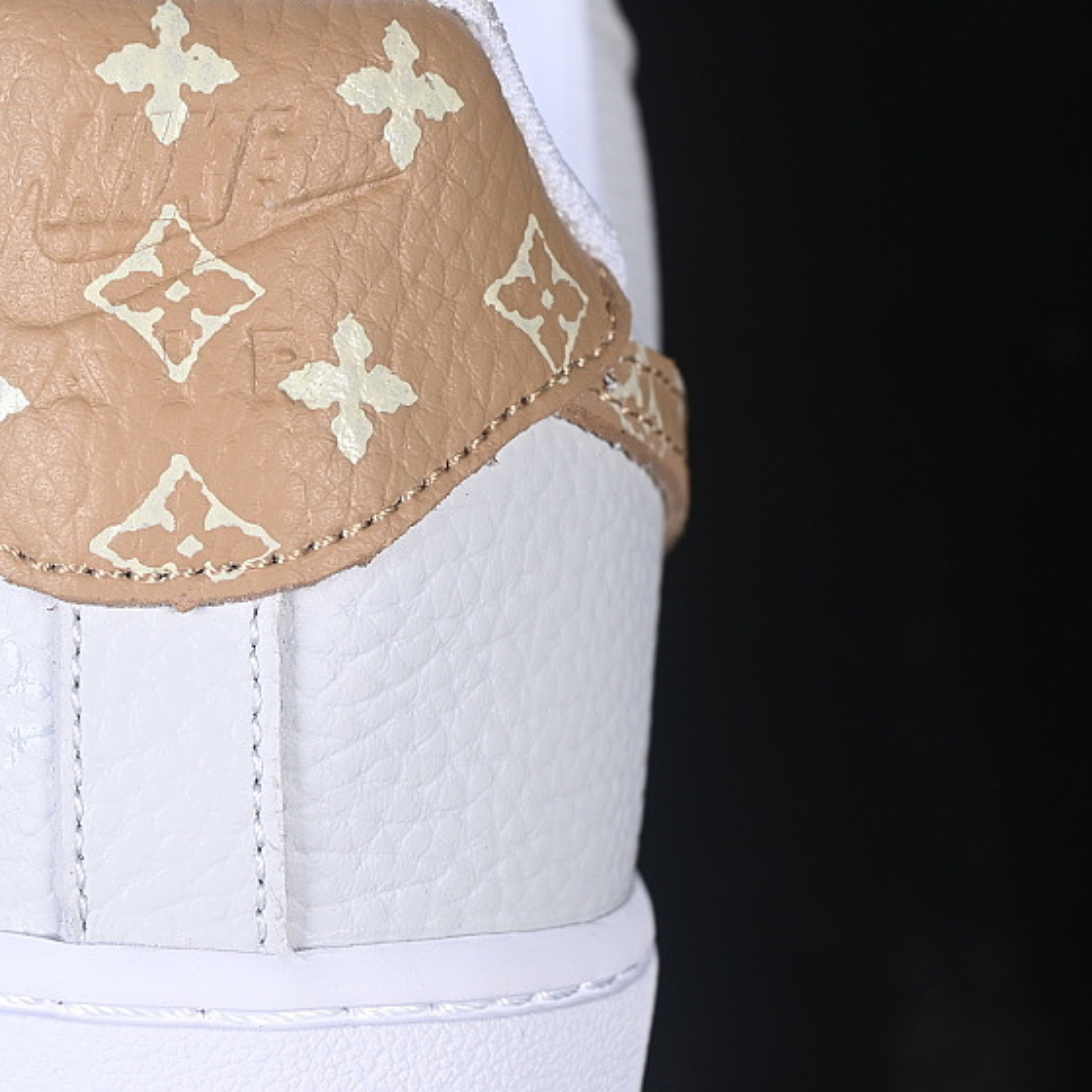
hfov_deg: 14.1
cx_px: 168
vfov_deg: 14.2
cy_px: 614
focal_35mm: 123
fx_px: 4390
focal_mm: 50
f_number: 7.1
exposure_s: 1/80
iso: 160
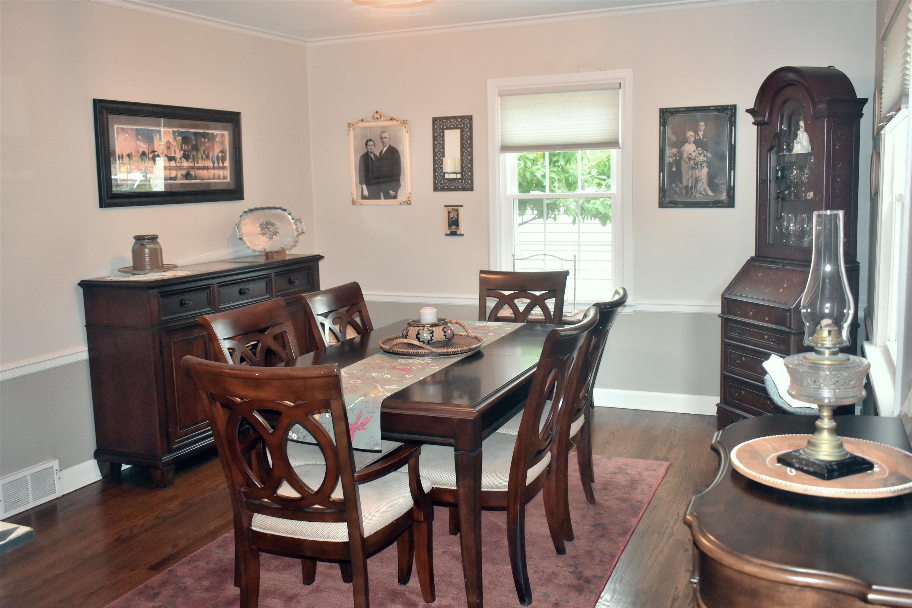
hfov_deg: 57.2
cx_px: 456
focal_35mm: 33
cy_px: 304
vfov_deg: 40.0
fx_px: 836
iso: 2000
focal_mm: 22
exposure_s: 1/60
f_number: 3.8
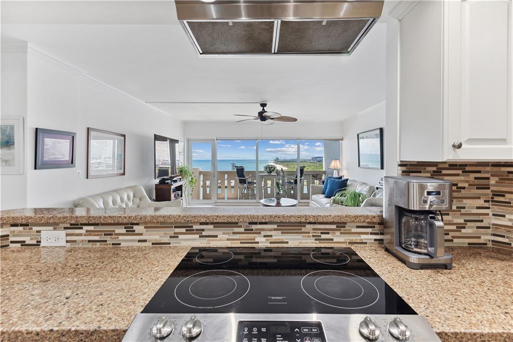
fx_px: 242
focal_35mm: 17
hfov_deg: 93.3
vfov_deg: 70.5
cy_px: 171
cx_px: 256
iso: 250
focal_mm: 17
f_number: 8
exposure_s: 1/30
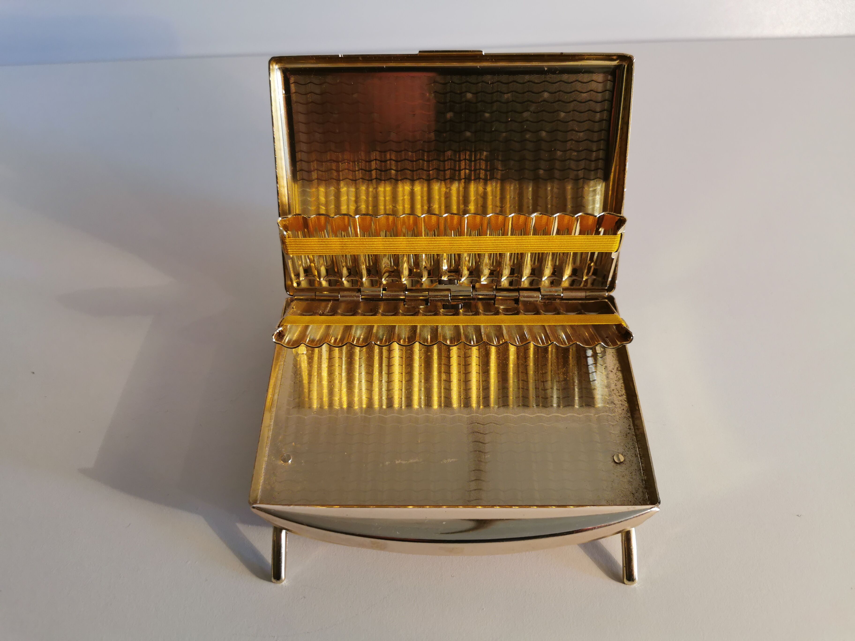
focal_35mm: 27
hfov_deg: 65.3
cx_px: 428
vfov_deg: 51.4
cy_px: 320
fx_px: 667
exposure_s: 1/100
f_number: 1.6
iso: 100
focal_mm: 5.56
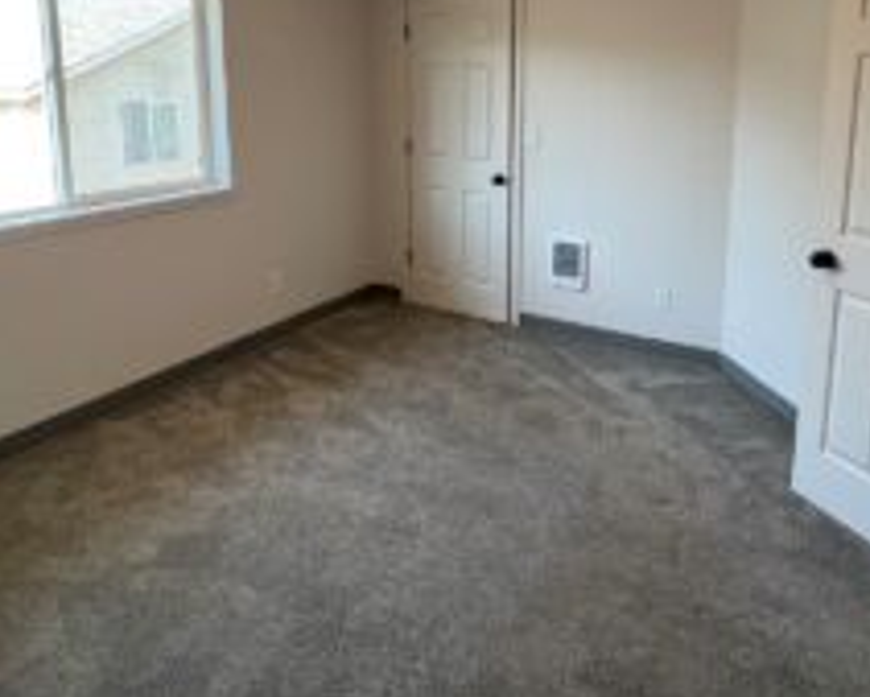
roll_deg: -0.3
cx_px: 487
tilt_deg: -9.8
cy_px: 181
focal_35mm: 24
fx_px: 618
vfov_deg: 56.2
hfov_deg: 70.0
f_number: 1.8
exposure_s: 1/120
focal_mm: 1.57
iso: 125
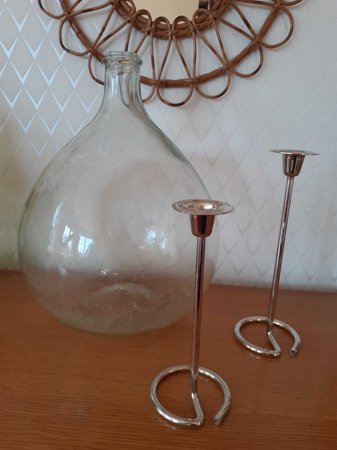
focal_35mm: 27
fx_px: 350
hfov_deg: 51.4
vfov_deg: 65.3
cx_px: 168
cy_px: 225
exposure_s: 1/100
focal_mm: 3.6
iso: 40
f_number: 1.9
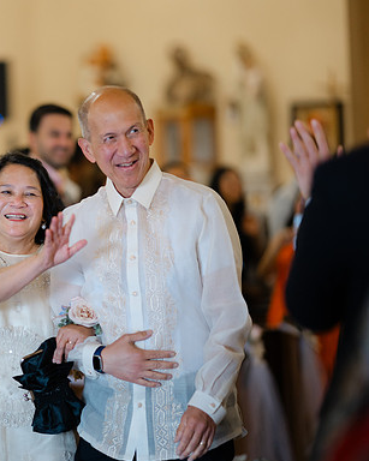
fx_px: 2035
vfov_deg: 12.9
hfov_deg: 10.3
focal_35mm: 149
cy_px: 231
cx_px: 32
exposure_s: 1/250
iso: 640
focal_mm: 105
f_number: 1.4
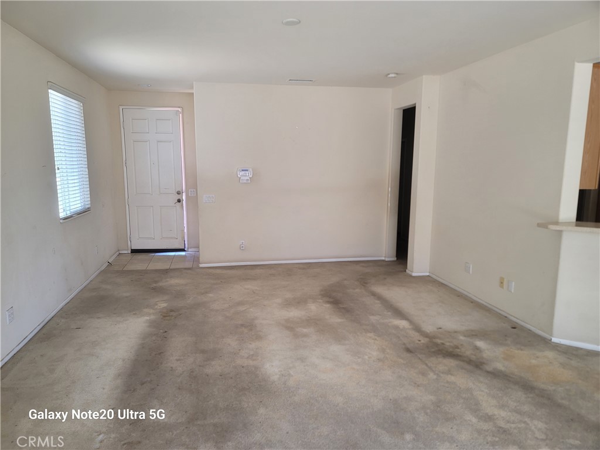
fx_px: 433
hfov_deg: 69.4
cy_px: 225
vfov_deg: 54.9
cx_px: 300
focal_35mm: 25
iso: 125
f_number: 1.8
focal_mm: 7
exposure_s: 1/120
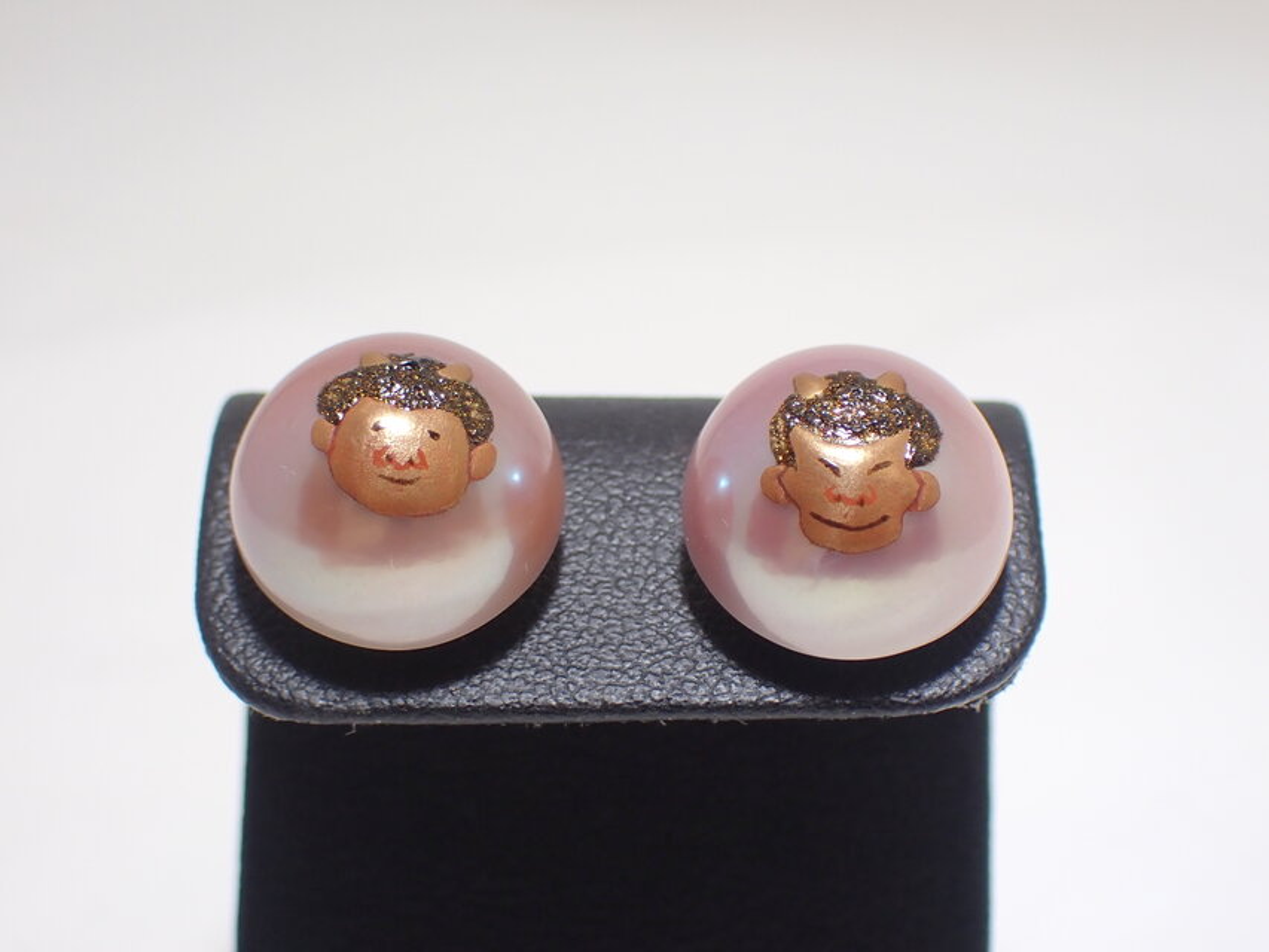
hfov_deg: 23.8
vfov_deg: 18.0
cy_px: 476
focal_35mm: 82
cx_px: 634
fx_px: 3006
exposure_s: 1/320
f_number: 4.3
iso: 200
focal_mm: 14.62
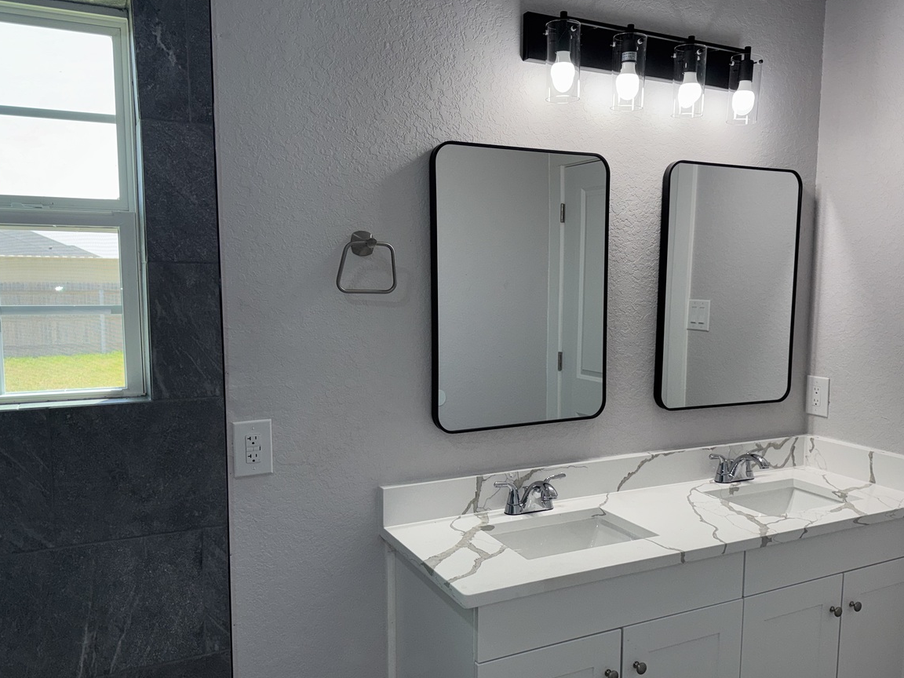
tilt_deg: -7.0
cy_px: 362
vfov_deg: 46.8
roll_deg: -0.8
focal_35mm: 30
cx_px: 492
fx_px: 783
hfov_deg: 59.9
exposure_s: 1/284
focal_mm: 6.76
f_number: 1.78
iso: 50
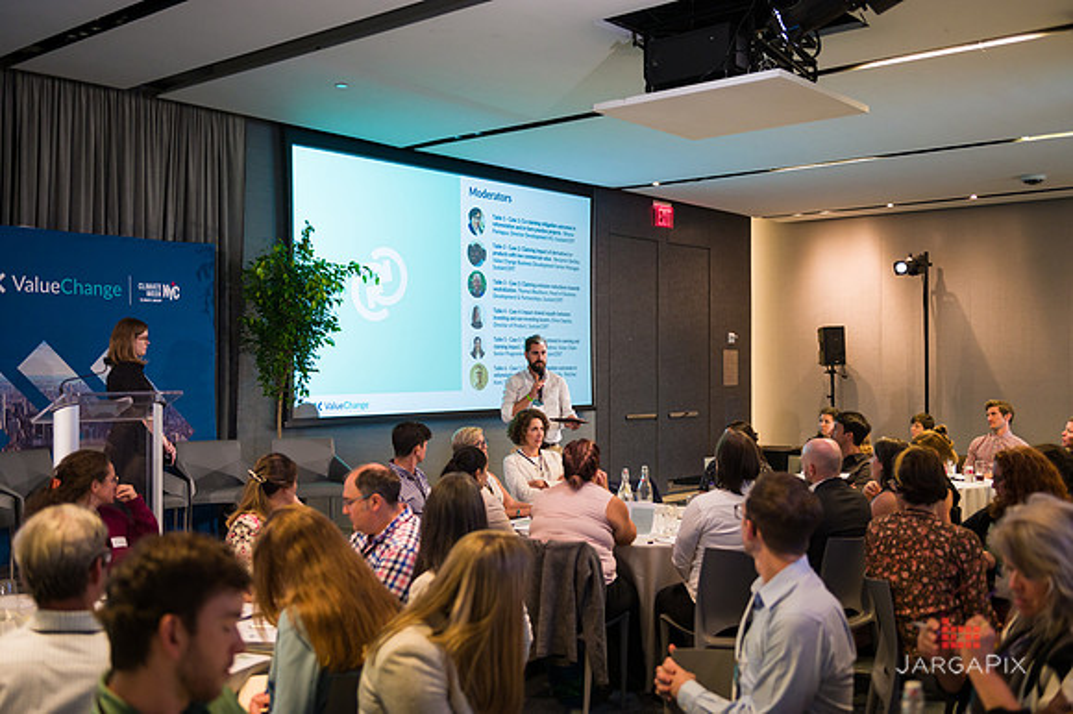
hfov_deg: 52.3
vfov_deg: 36.2
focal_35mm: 37
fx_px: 1092
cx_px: 537
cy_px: 357
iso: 1600
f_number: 3.2
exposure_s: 1/200
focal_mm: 36
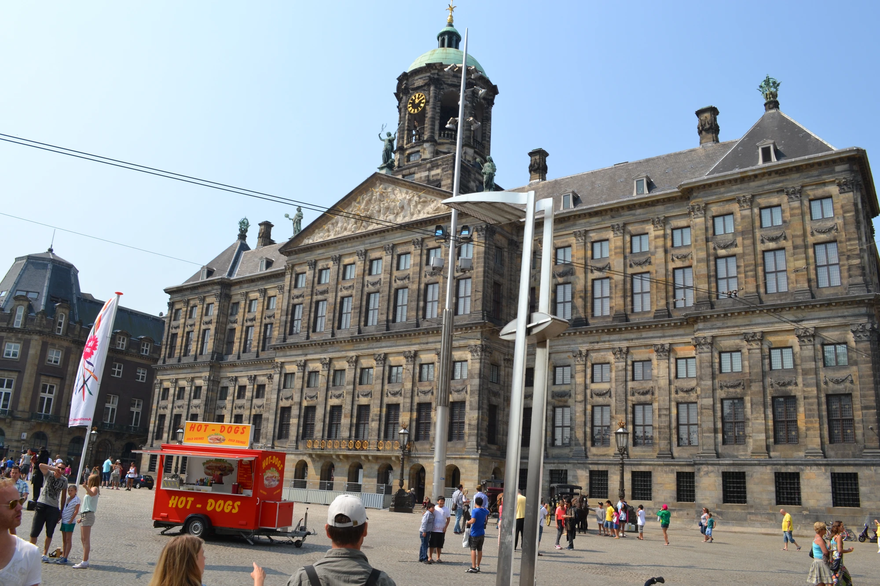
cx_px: 440
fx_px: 660
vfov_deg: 47.9
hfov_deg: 67.4
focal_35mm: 27
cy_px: 293
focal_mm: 18
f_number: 9
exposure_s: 1/200
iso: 100
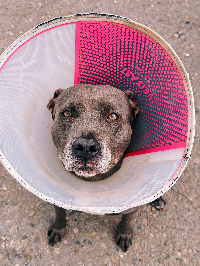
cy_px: 133
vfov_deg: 39.7
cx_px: 100
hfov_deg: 30.3
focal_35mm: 48
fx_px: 370
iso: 64
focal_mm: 6.76
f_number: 1.78
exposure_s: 1/1524
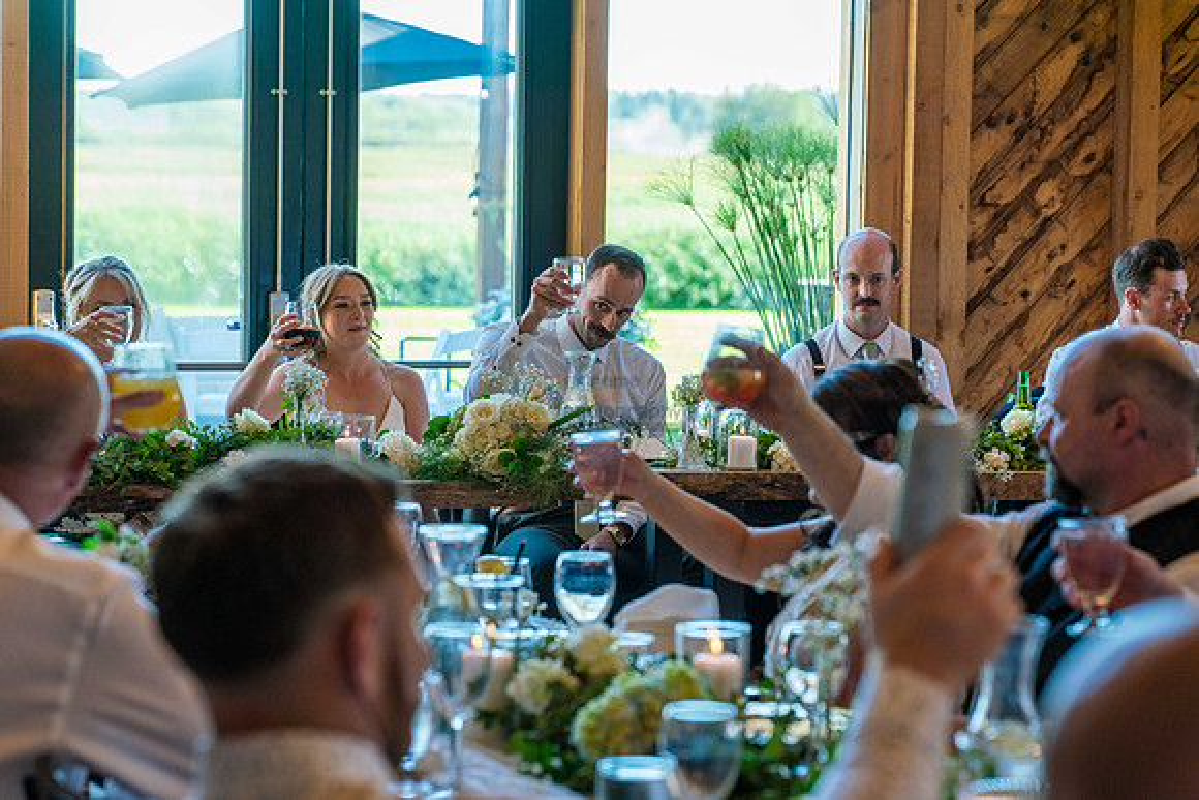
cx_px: 600
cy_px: 400
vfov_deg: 12.9
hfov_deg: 19.3
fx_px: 3531
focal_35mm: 106
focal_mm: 106
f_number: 5
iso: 1000
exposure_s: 1/250
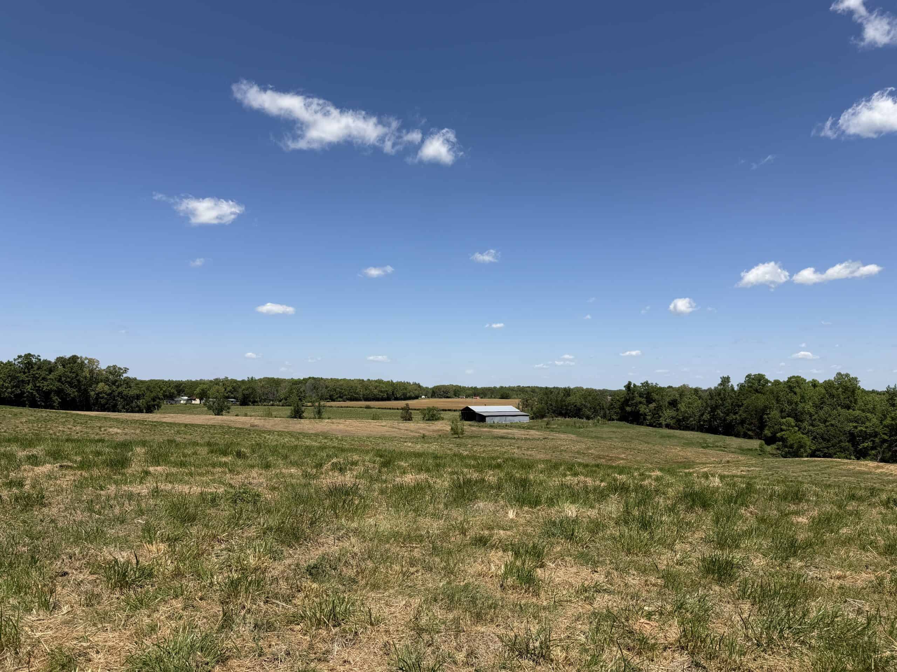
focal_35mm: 24
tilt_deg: +5.6
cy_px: 336
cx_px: 448
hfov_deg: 71.6
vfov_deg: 56.8
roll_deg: -0.8
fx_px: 622
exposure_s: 1/6711
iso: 80
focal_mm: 6.76
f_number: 1.78
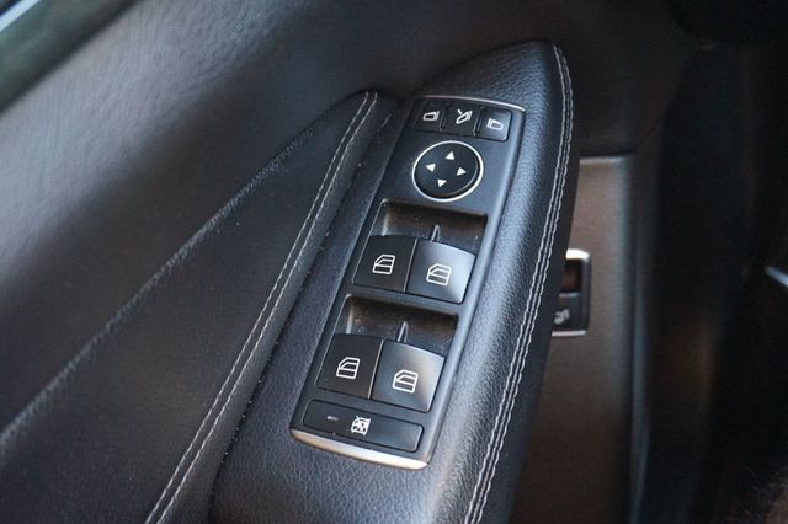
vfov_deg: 30.8
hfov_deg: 45.0
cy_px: 262
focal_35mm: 44
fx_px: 952
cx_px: 394
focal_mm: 29
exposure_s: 1/50
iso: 3200
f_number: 4.5
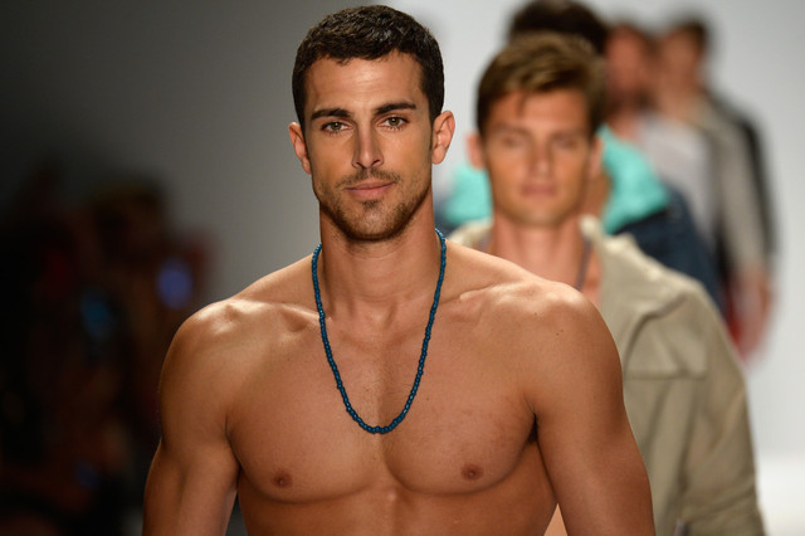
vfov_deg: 3.4
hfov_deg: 5.2
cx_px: 402
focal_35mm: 400
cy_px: 268
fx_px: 8939
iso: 1250
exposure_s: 1/320
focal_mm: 400
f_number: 5.6
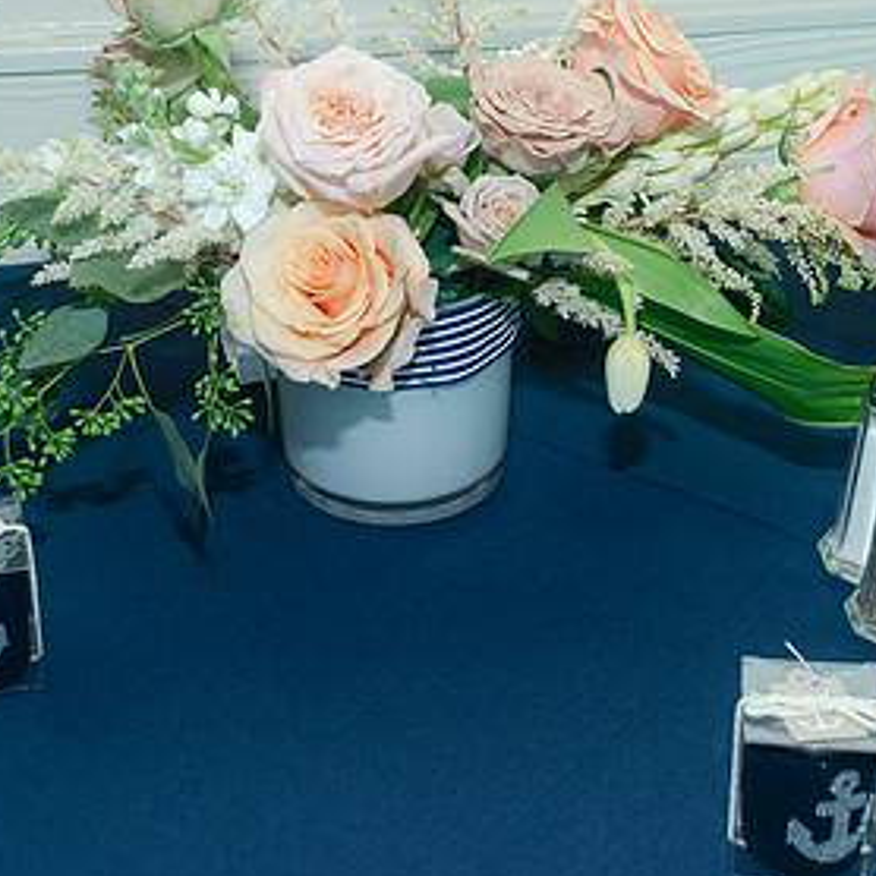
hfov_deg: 25.0
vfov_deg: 24.9
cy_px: 340
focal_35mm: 69
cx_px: 463
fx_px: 1976
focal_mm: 26
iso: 400
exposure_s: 1/60
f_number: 5.6
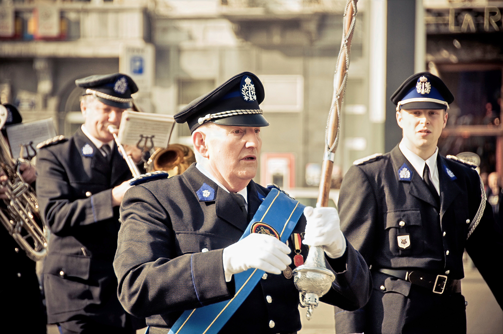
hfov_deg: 9.2
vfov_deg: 6.1
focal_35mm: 225
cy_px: 167
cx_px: 252
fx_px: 3140
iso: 200
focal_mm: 150
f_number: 5.6
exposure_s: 1/500
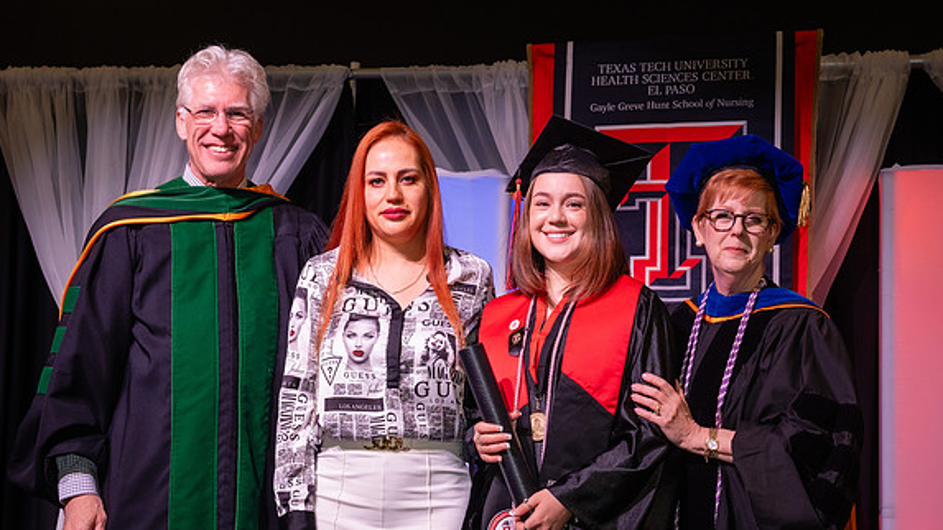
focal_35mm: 74
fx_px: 1850
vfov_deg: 16.3
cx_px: 495
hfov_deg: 28.6
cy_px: 307
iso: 1250
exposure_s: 1/160
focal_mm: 52
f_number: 5.6
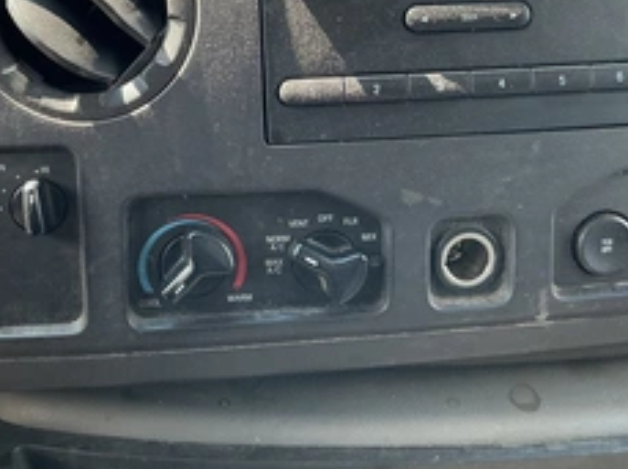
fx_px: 888
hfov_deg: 39.0
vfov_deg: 29.2
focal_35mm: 49
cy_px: 132
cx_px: 296
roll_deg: +0.5
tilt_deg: -23.7
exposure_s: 1/119
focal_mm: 3
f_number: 1.8
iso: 64
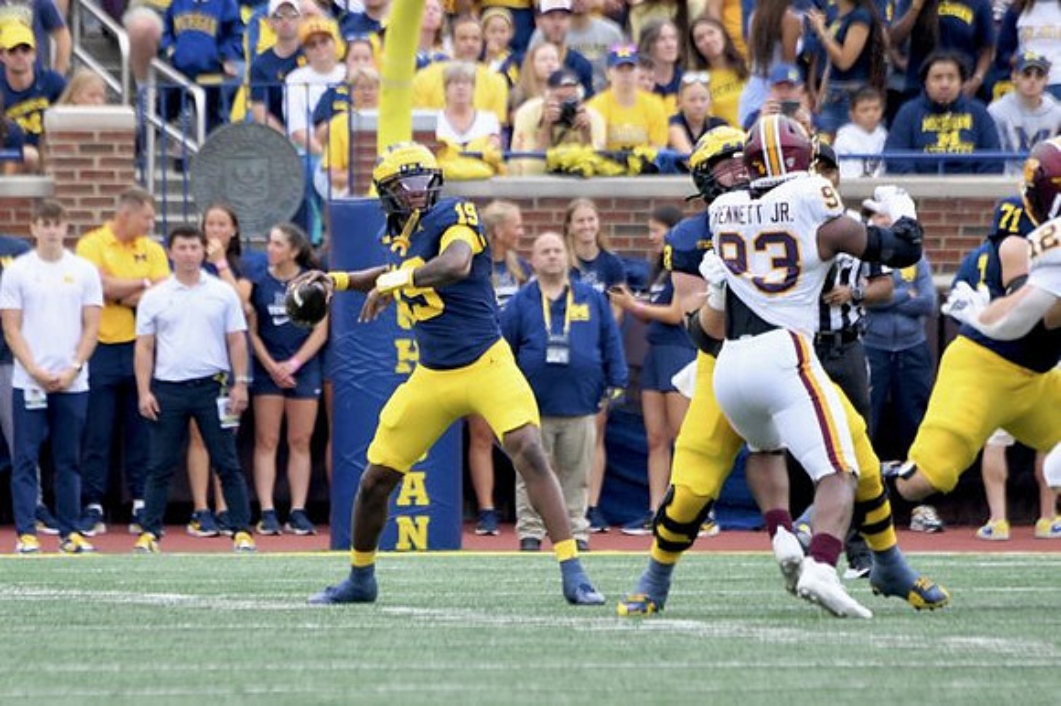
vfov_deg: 2.3
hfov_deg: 3.4
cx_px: 530
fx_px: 17673
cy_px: 353
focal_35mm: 600
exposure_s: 1/1000
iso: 1600
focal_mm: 400
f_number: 5.6
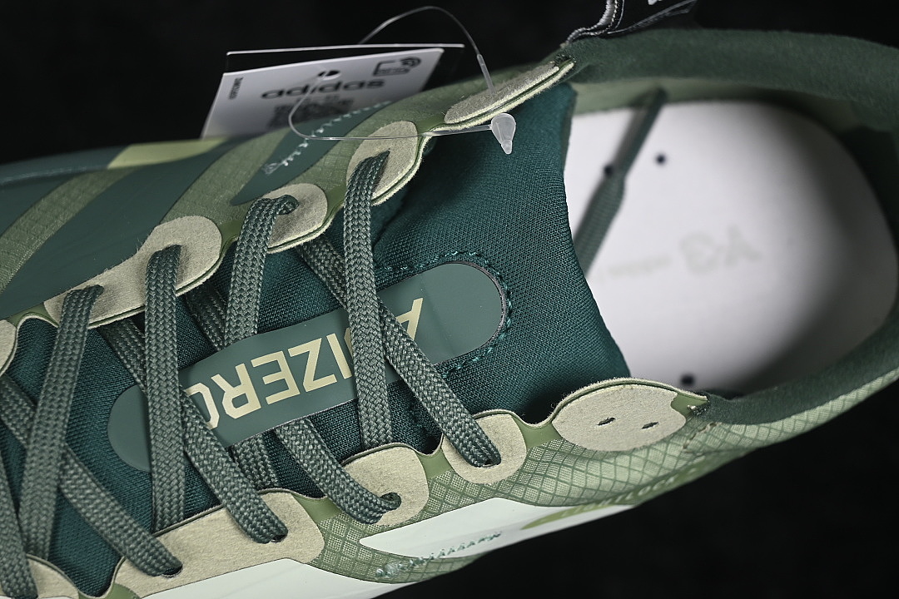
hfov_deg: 27.0
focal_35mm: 75
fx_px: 1873
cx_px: 450
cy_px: 300
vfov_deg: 18.2
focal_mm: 50
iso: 160
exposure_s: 1/80
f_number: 7.1
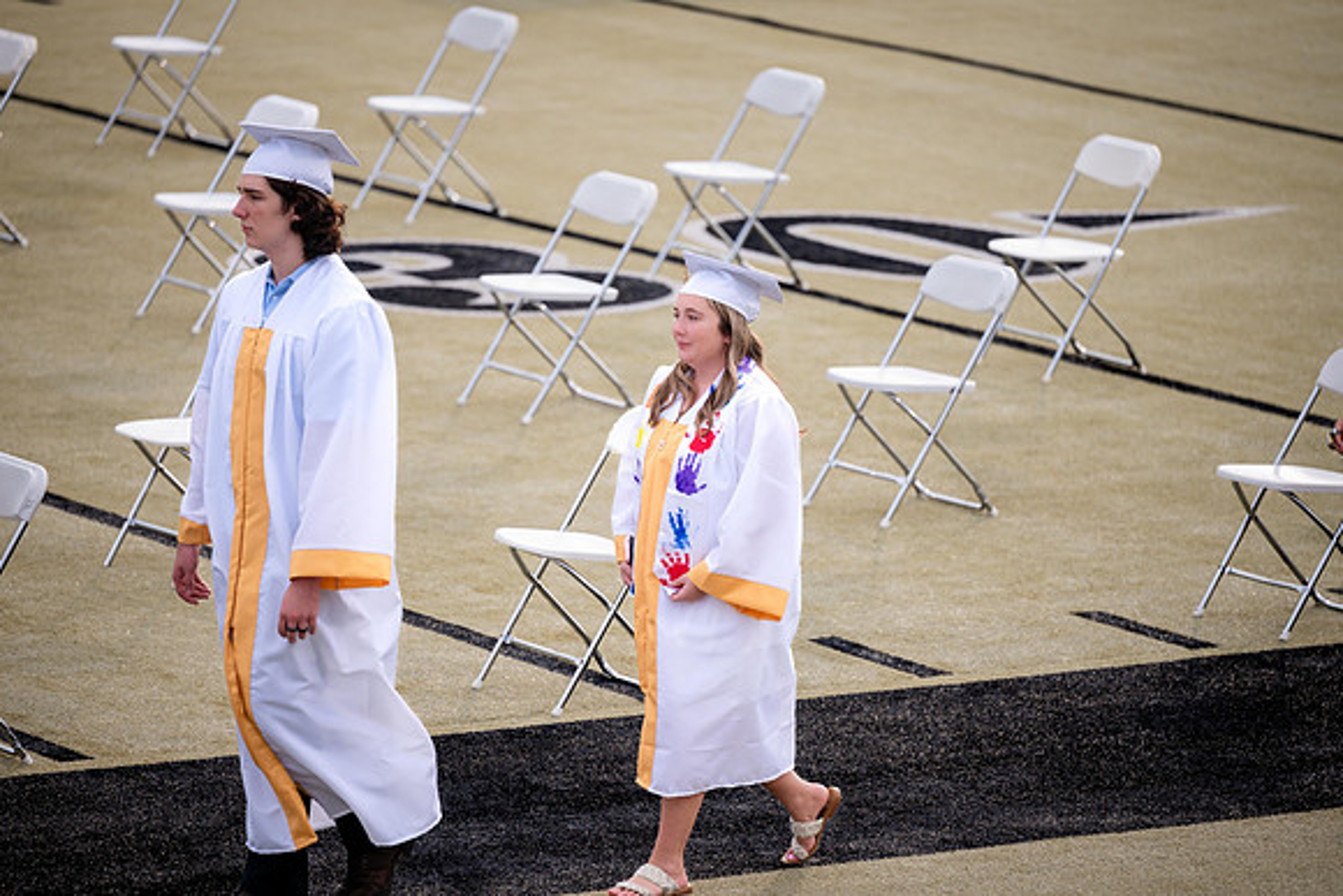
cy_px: 428
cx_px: 674
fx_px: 8127
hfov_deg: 9.4
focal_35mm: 218
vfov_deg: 6.3
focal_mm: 200
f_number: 2.8
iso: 125
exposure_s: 1/500
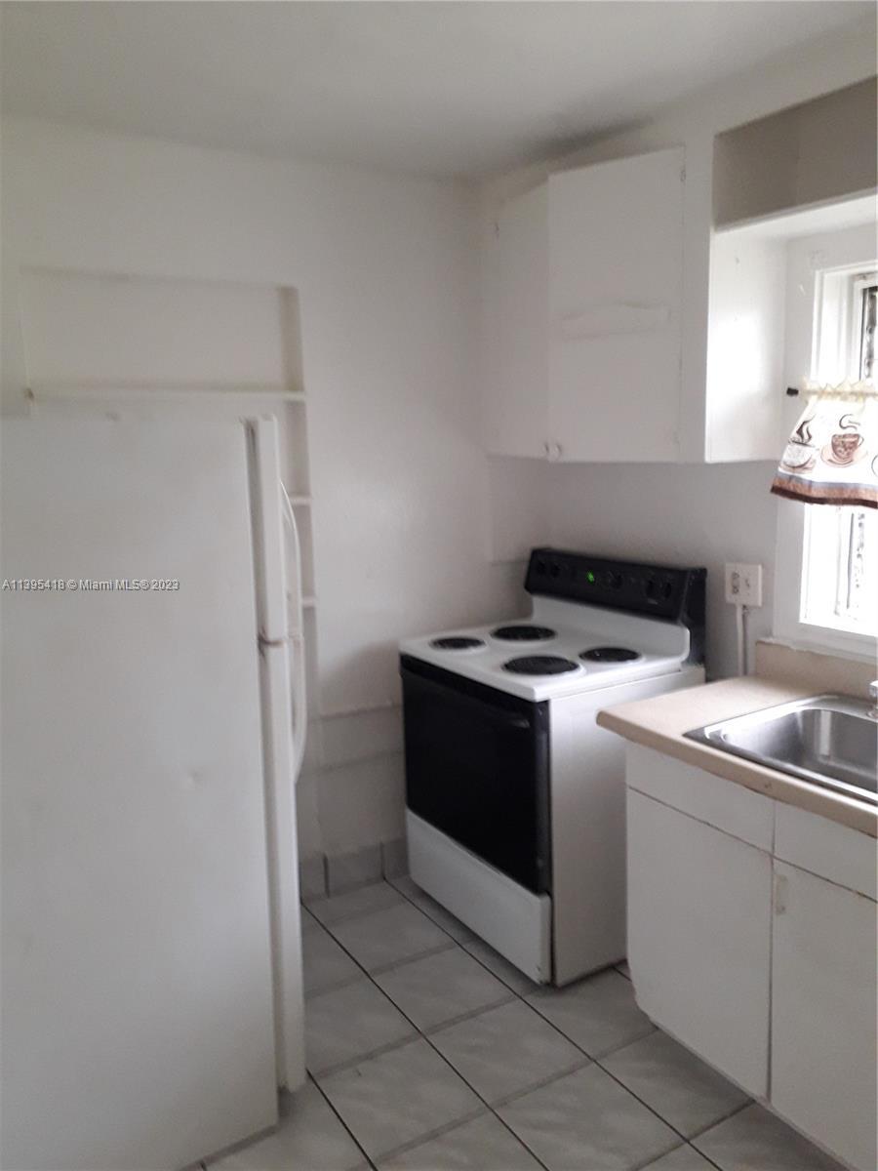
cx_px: 439
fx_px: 913
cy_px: 586
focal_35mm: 27
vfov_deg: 65.3
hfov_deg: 51.4
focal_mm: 3.6
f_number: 1.9
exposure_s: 1/30
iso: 200
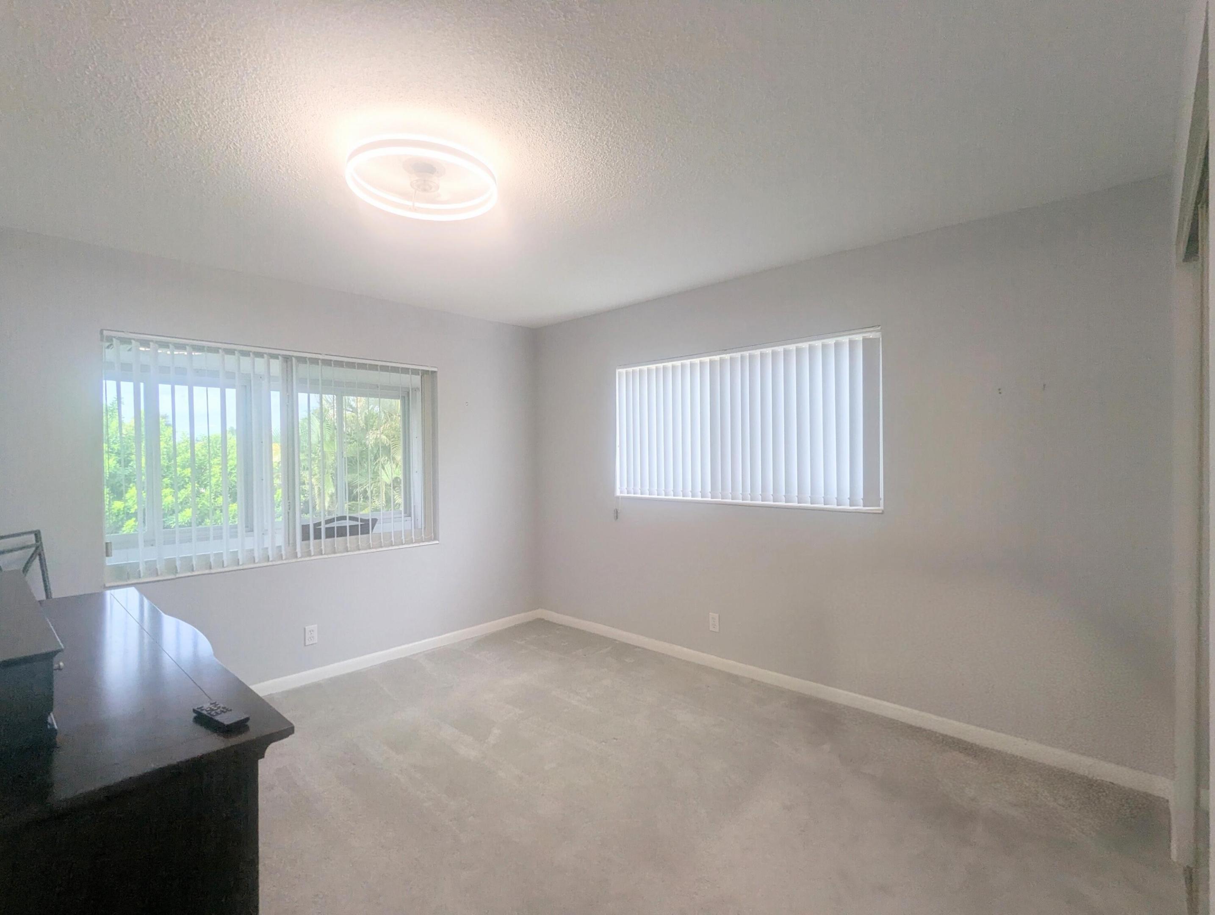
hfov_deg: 94.4
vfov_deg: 78.2
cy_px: 458
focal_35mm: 16
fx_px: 562
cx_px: 608
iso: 53
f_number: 2.2
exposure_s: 1/133
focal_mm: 2.35
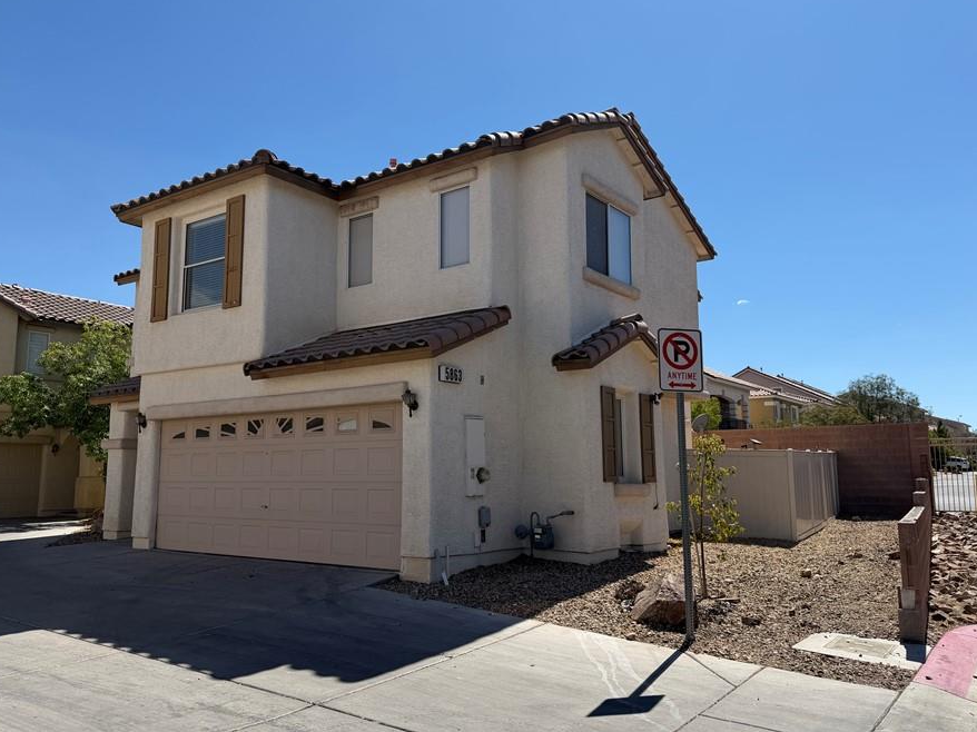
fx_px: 790
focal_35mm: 28
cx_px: 447
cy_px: 359
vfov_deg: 49.7
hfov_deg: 63.4
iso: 80
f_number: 1.78
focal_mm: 6.76
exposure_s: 1/5714
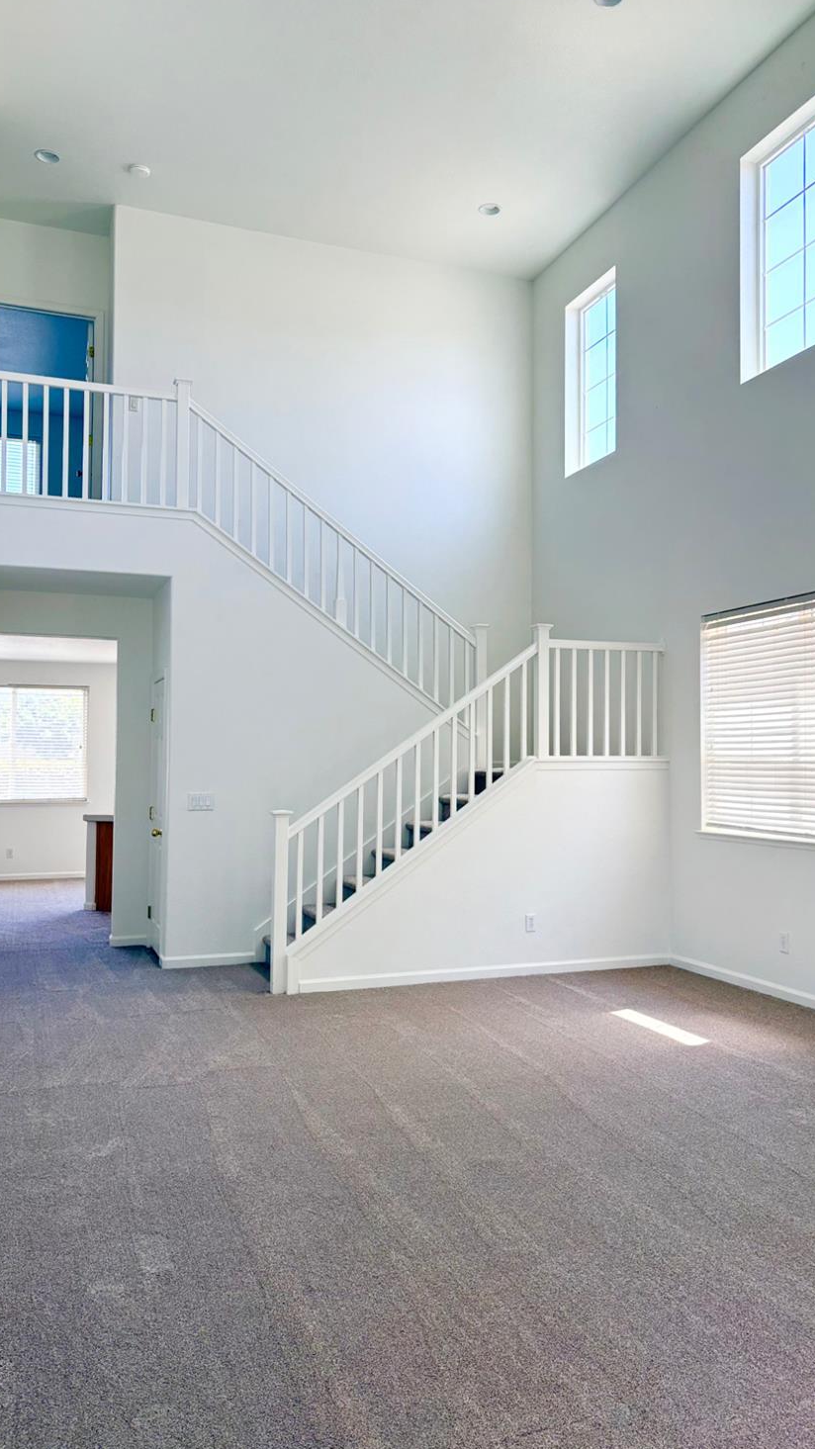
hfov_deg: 40.1
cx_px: 465
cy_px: 715
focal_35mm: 29
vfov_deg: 66.1
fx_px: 1114
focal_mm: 5.96
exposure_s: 1/241
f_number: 1.6
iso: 64
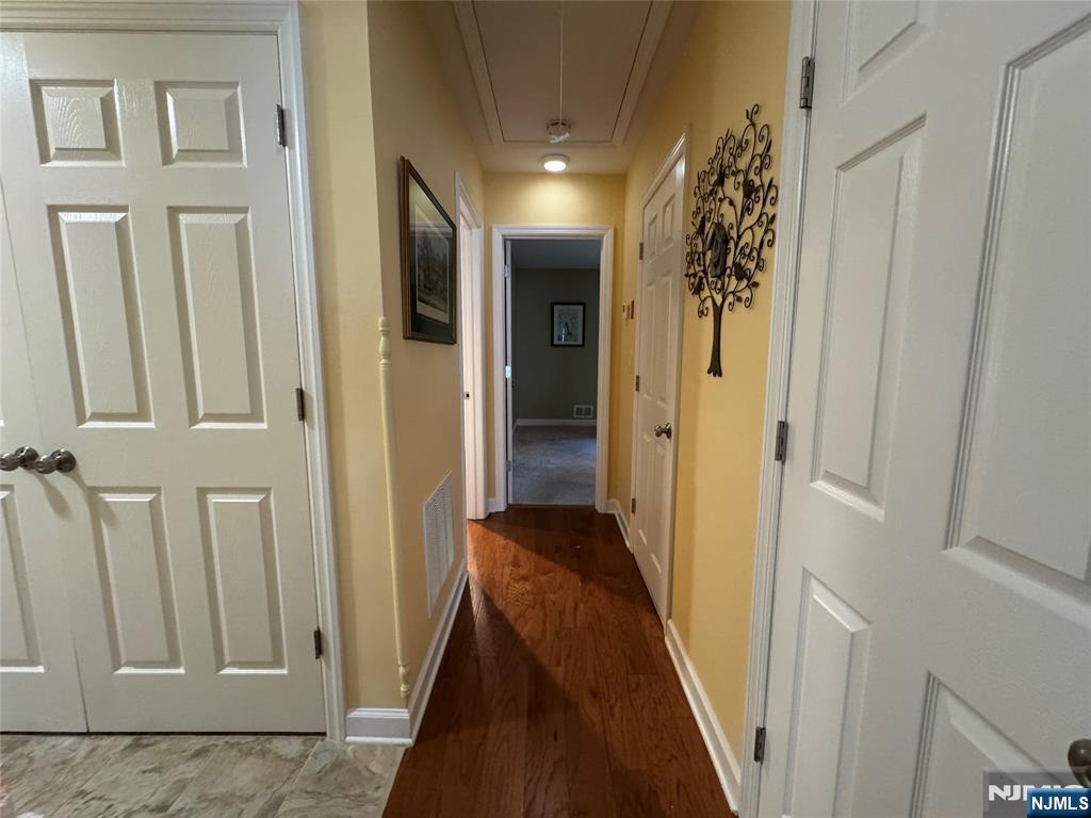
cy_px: 409
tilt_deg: -8.2
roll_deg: -0.3
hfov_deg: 102.1
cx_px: 546
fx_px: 441
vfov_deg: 85.7
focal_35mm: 14
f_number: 2.2
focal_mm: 2.22
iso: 800
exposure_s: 1/60
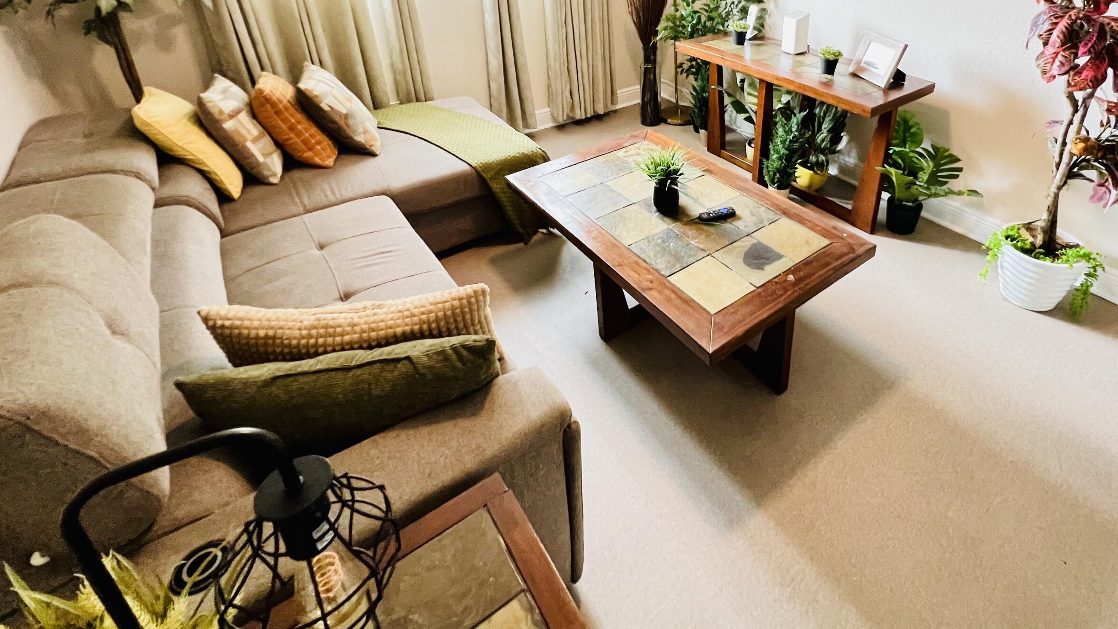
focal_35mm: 18
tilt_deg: -24.4
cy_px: 140
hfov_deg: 91.6
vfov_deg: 57.2
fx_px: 534
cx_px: 666
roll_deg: +0.1
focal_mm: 1.57
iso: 500
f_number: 1.8
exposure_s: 1/60
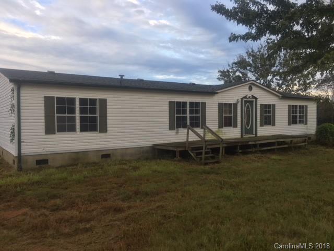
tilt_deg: -0.2
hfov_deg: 61.7
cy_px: 126
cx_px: 167
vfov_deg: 48.2
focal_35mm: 29
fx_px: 280
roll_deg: +0.4
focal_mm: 4.15
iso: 32
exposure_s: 1/120
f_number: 2.2
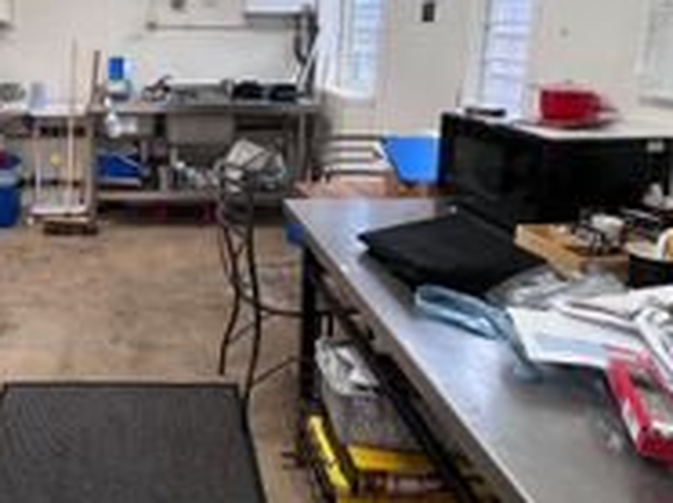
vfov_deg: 47.9
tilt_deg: -10.6
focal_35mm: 28
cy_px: 130
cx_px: 137
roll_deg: +0.6
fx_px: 544
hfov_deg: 58.8
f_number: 1.8
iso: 125
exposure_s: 1/100
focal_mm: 1.57
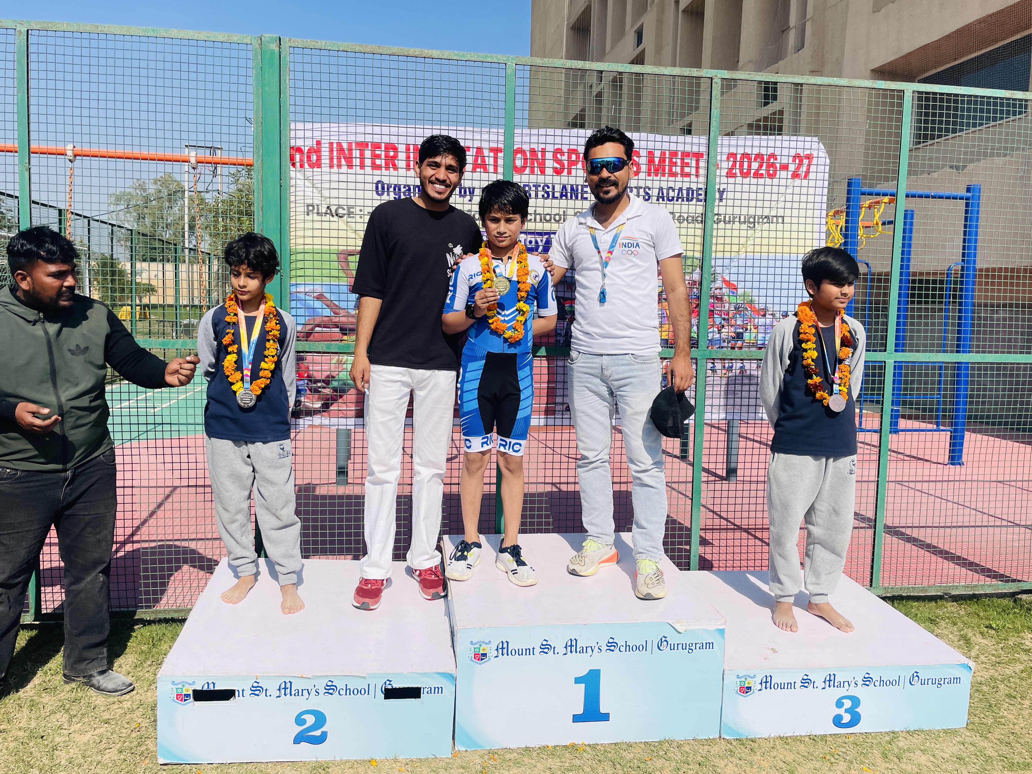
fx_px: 805
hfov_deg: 65.3
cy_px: 376
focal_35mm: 27
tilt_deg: -4.5
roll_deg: -1.7
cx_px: 514
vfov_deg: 51.3
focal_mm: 4.2
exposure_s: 1/5556
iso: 32
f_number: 1.6
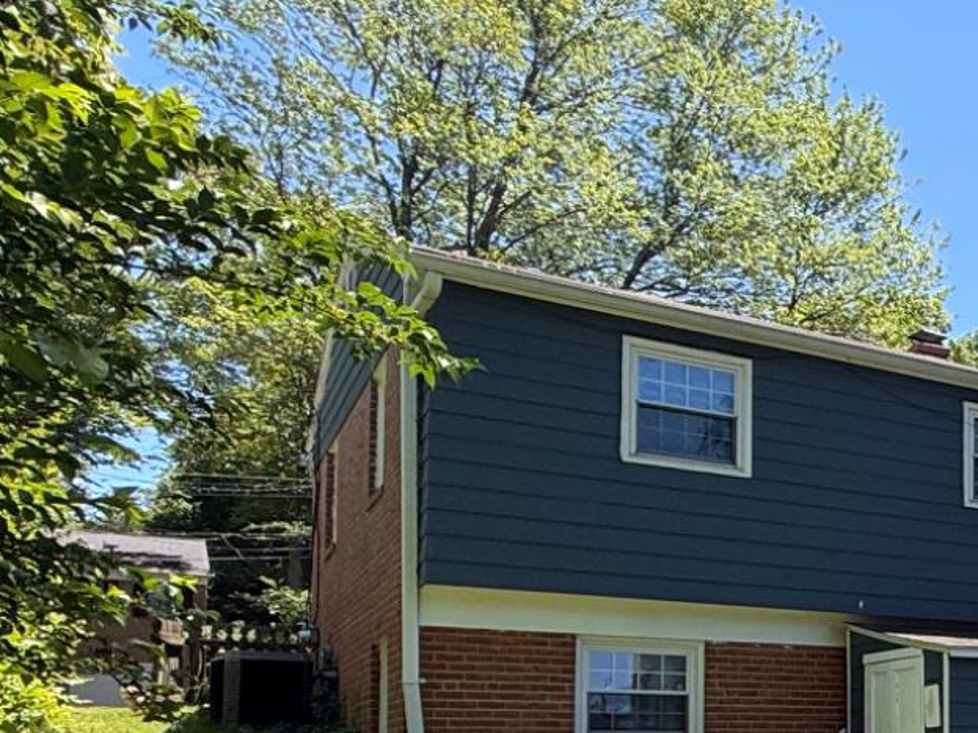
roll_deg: +0.6
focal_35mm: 46
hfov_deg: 29.0
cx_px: 1408
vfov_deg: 29.7
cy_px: 711
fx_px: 1299
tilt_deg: +2.6
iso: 50
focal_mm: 2.22
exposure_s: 1/502
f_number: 2.2
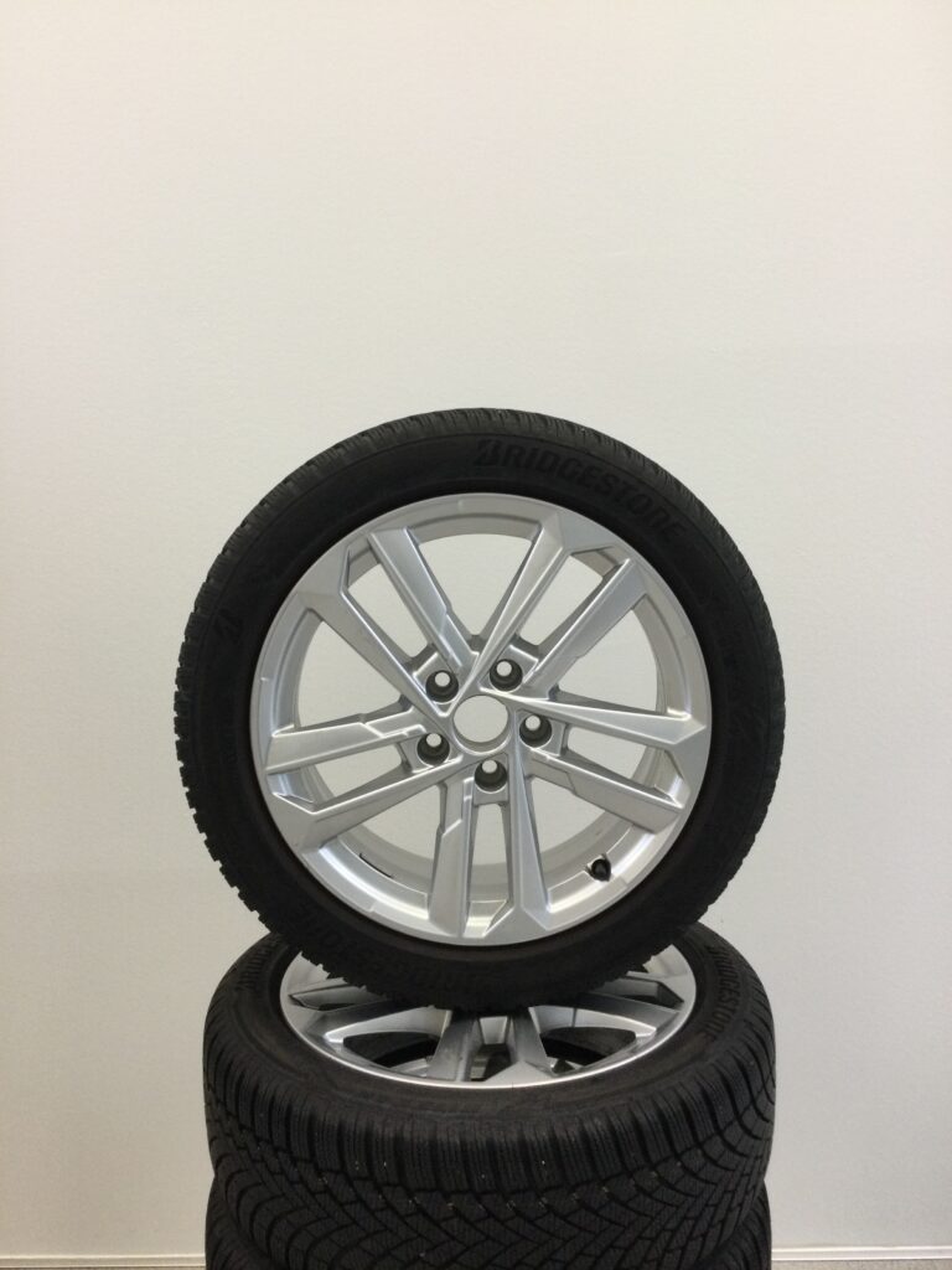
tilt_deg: -10.1
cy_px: 635
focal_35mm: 31
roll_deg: +2.6
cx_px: 476
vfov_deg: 58.4
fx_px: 1137
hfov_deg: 45.4
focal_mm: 3.3
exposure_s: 1/33
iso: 80
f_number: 2.4
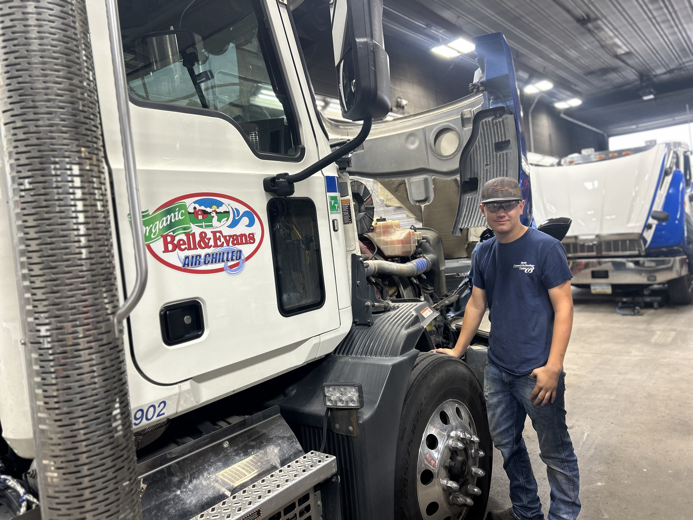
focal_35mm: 26
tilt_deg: -3.3
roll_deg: +6.5
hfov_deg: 67.3
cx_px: 346
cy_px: 260
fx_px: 521
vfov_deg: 53.1
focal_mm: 5.7
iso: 100
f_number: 1.5
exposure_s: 1/120
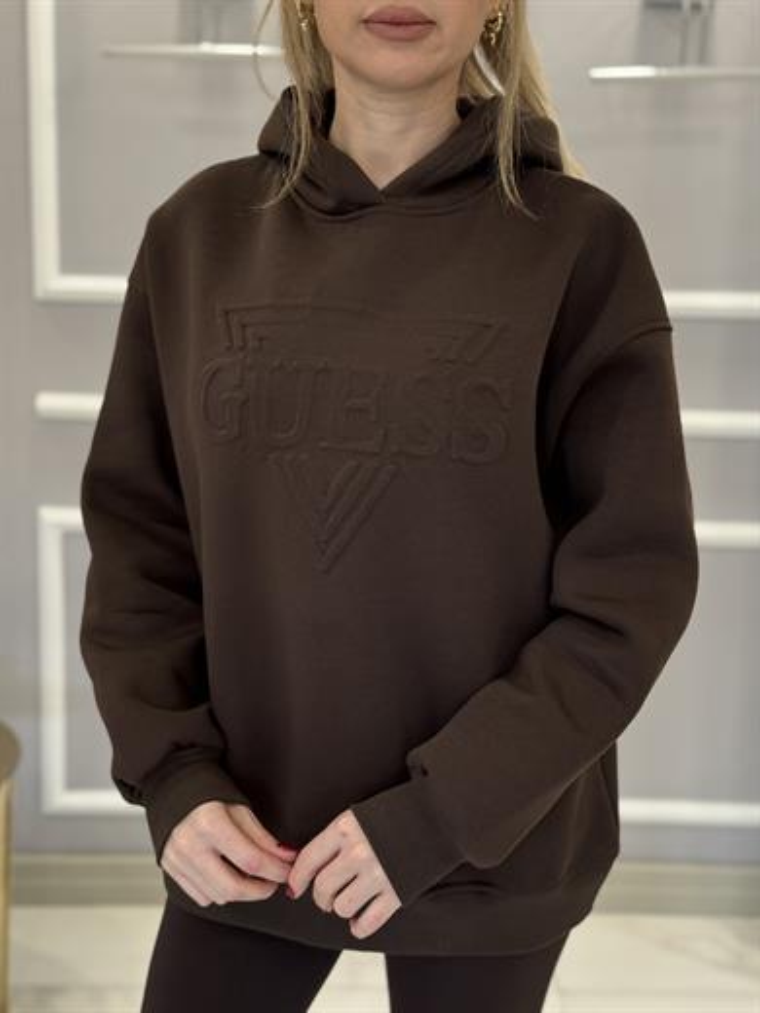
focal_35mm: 48
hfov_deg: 30.3
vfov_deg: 39.7
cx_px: 380
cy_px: 506
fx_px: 1405
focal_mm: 6.76
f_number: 1.78
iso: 100
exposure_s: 1/64
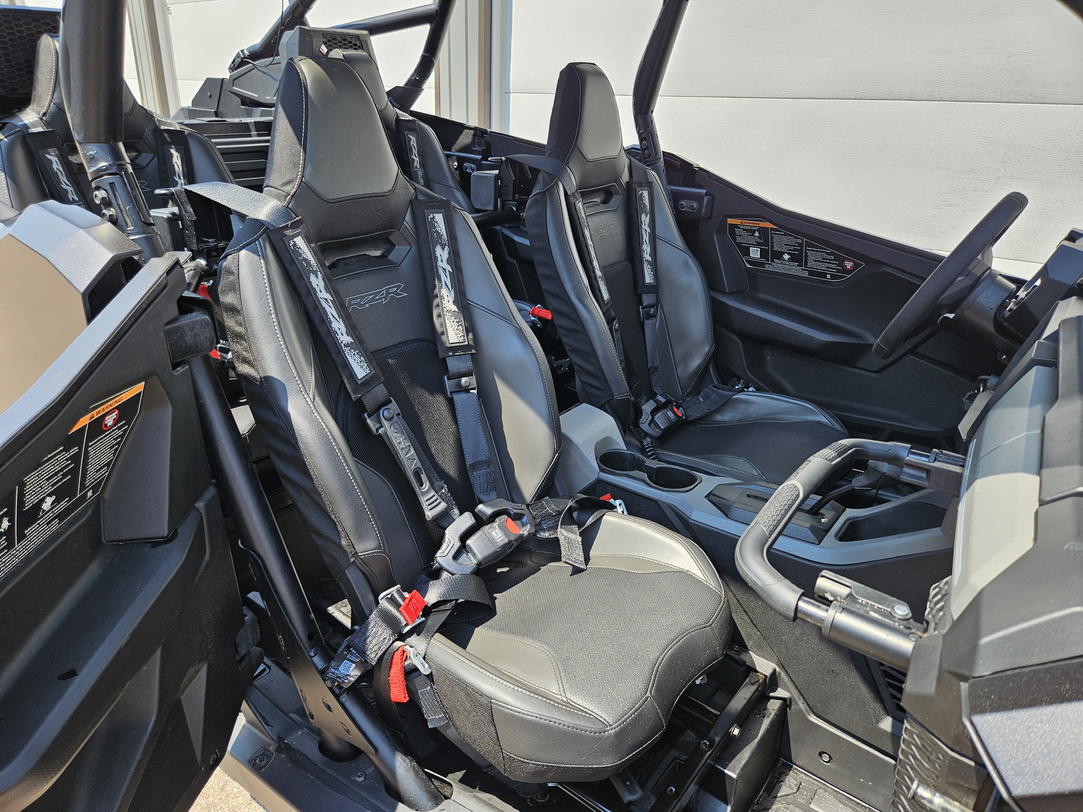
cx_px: 542
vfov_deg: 58.9
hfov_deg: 73.9
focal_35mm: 23
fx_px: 720
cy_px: 406
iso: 25
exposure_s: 1/463
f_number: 1.8
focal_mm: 5.4
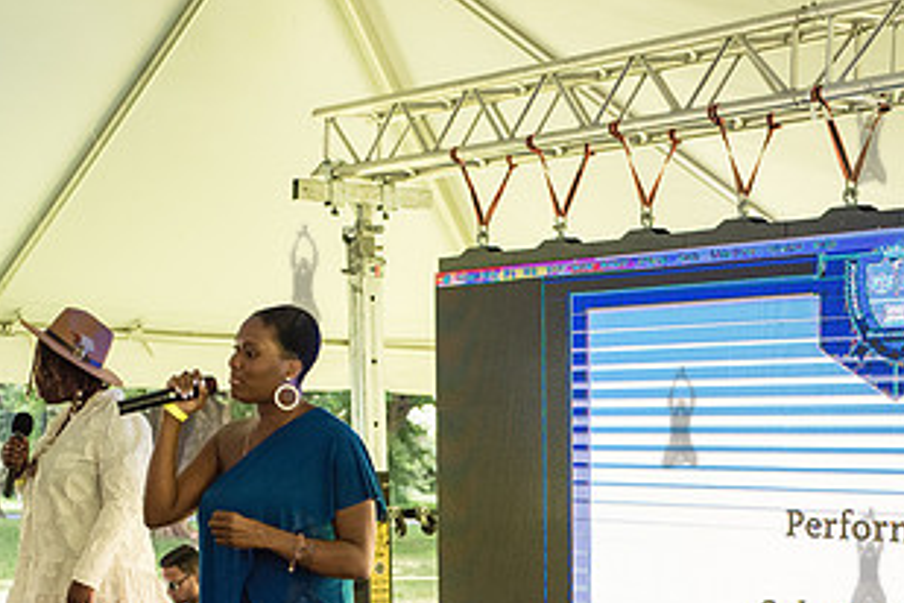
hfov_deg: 19.4
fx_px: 2636
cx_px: 301
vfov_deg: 12.9
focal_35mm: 105
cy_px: 558
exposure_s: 1/1000
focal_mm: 56
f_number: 4
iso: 2500
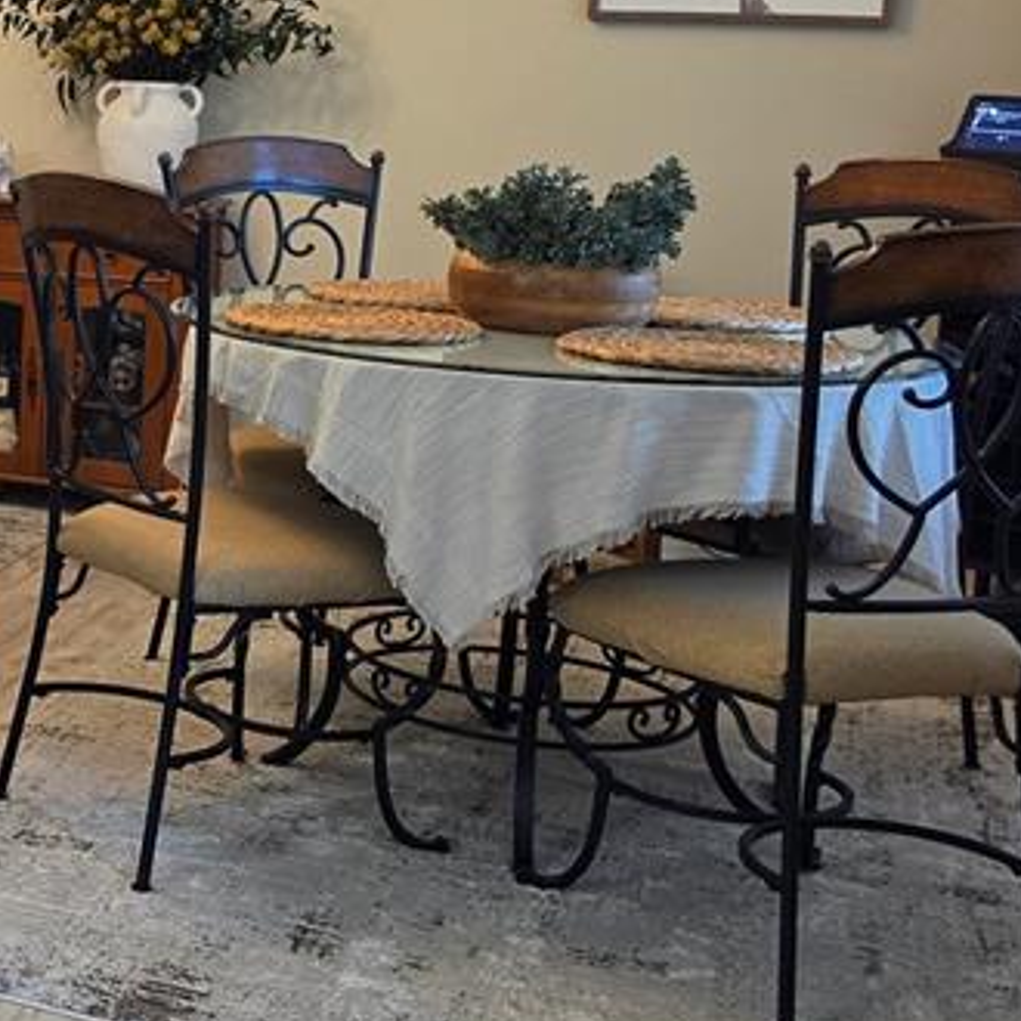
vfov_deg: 27.1
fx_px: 2102
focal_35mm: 63
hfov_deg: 23.7
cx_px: -350
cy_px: 322
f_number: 1.4
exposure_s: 1/120
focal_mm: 6.5
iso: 125
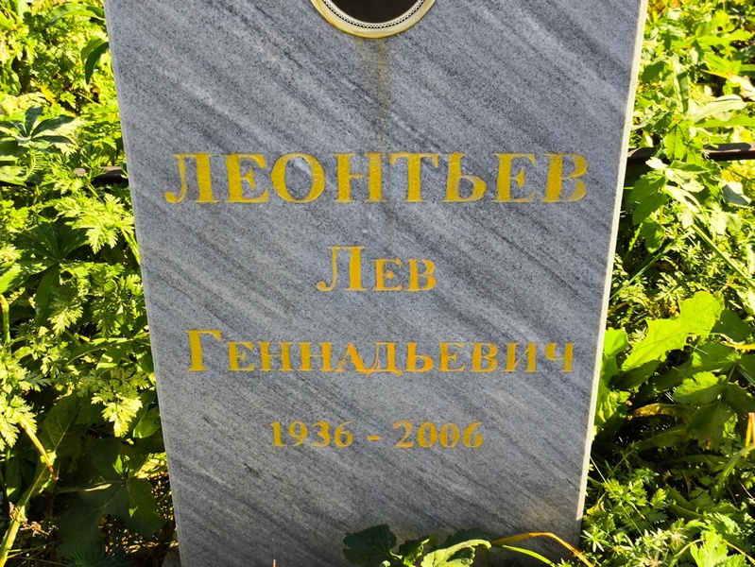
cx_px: 378
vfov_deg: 29.1
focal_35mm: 50
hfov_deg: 38.2
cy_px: 284
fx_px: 1091
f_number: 1.7
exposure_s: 1/382
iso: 50
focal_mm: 4.71
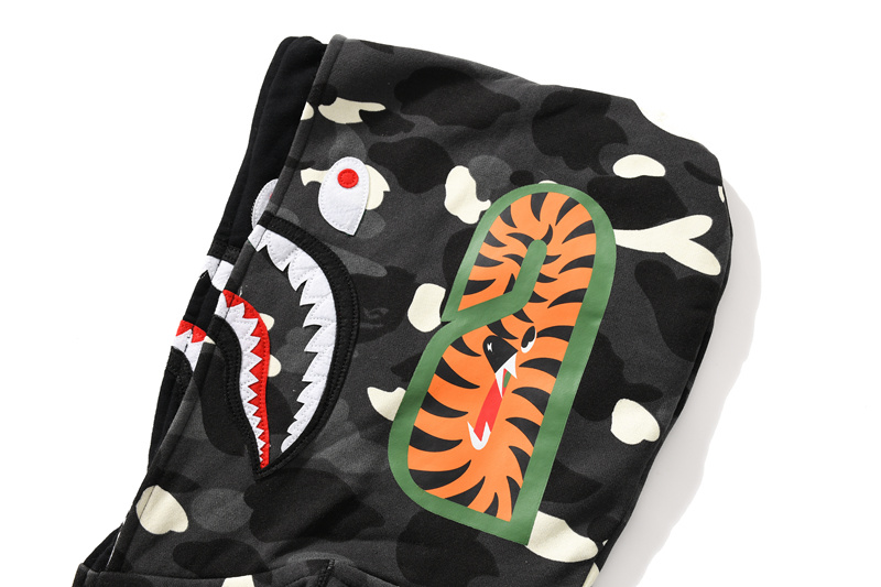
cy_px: 294
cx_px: 440
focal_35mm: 45
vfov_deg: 29.9
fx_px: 1101
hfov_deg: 43.6
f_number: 8
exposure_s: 1/125
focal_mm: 30
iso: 100
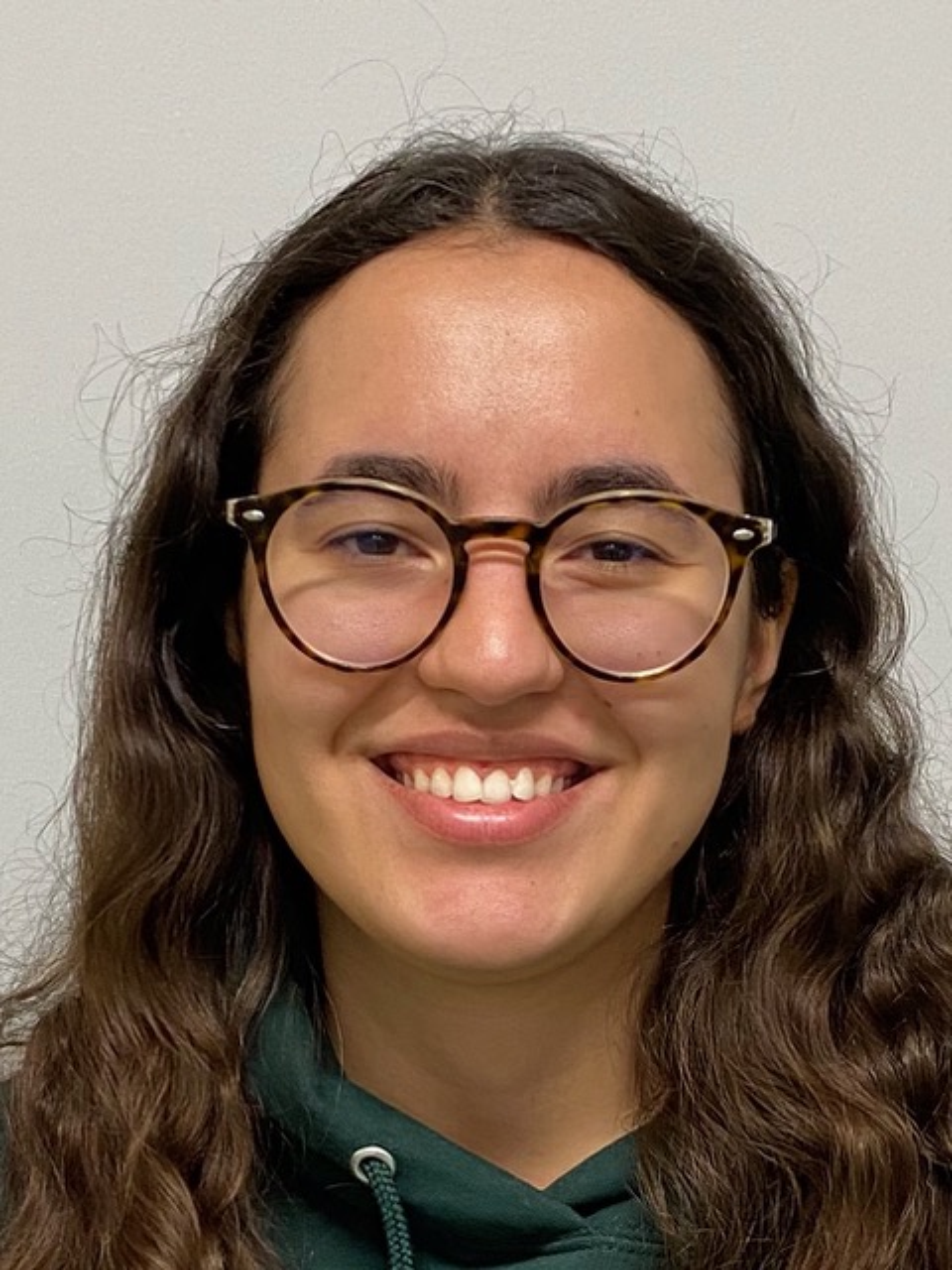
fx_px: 953
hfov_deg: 53.1
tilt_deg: -9.3
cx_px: 476
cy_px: 635
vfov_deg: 67.3
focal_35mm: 26
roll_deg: +1.7
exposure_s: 1/60
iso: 100
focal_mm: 4.25
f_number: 1.8
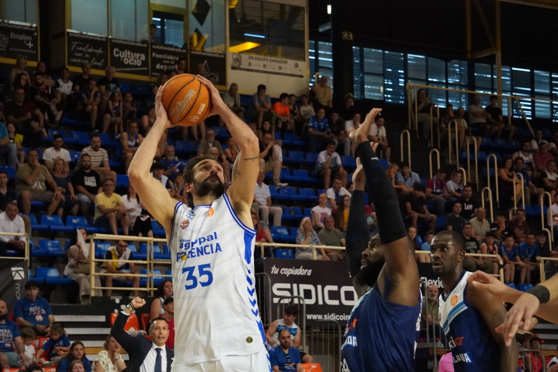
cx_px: 279
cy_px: 186
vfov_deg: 12.9
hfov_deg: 19.2
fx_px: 1650
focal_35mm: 106
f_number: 5.6
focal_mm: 71
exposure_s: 1/1000
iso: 6400
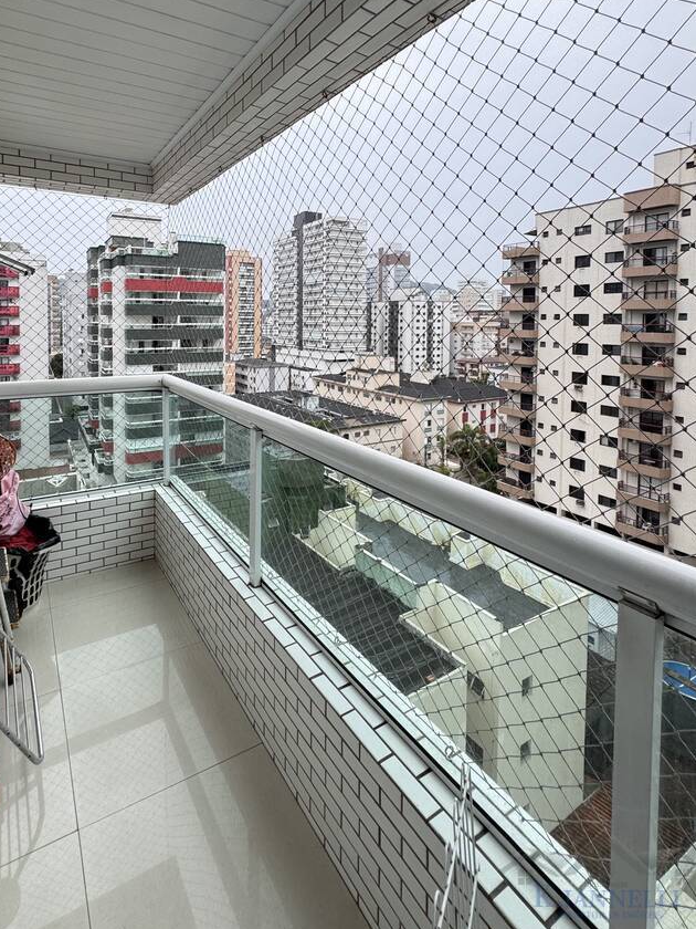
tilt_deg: -3.0
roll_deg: -0.3
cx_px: 281
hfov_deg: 70.9
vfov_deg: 85.7
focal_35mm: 18
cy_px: 336
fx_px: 483
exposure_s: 1/605
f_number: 2.2
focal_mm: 2.22
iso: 40
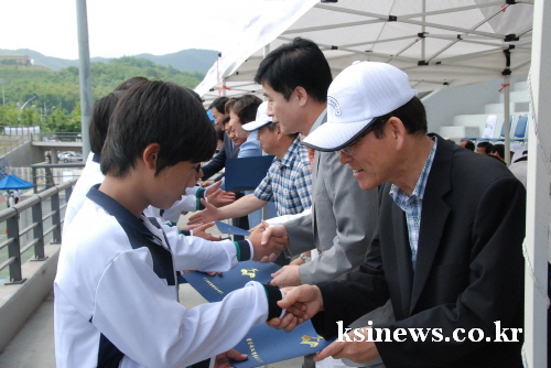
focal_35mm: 46
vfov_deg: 29.0
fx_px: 712
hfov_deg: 42.3
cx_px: 276
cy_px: 184
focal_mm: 31
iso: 800
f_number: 10
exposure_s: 1/400
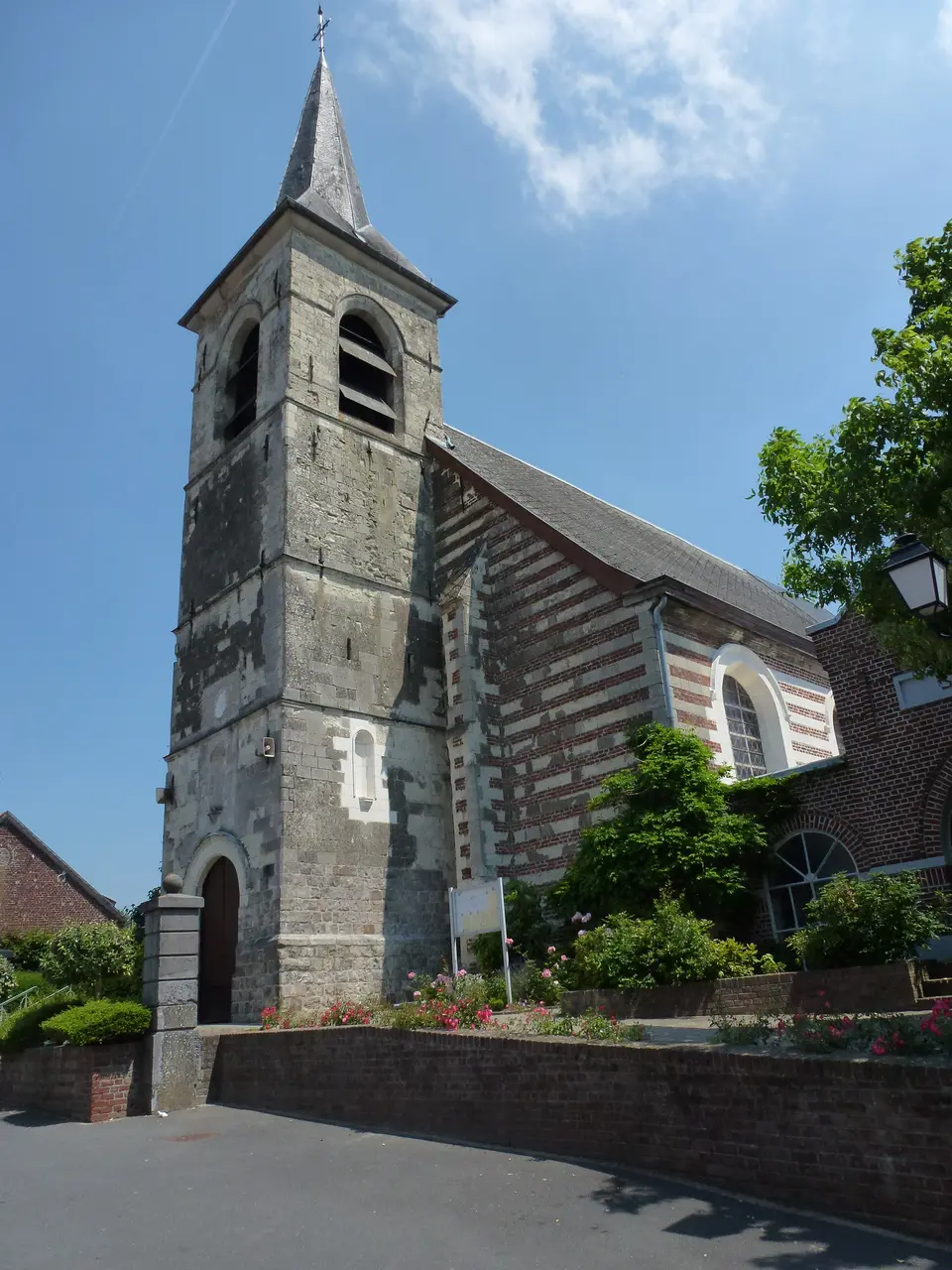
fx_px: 880
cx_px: 476
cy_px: 635
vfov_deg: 71.6
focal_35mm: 24
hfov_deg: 56.8
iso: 160
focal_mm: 4.3
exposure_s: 1/1300
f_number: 4
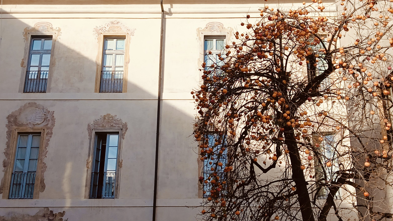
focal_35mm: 53
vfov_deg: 22.6
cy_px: 96
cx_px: 197
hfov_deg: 39.2
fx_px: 552
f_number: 1.8
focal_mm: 4.05
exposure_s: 1/345
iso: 50
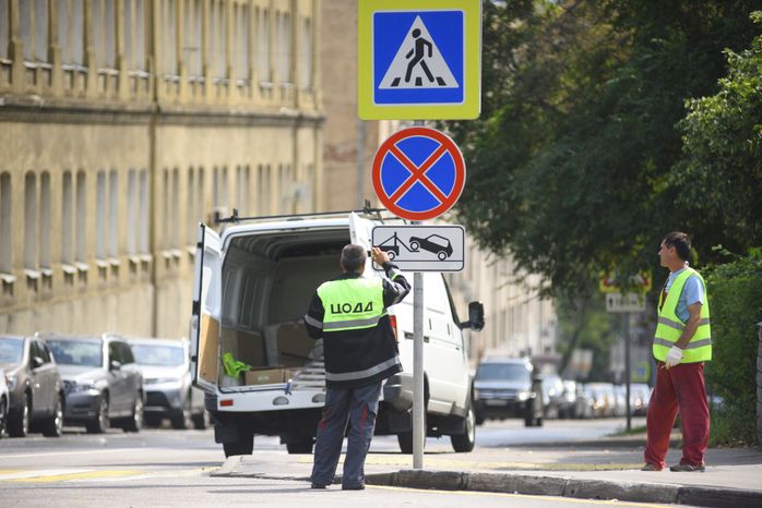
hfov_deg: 10.3
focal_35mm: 200
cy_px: 254
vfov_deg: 6.9
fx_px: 4235
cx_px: 381
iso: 1000
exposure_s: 1/8000
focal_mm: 200
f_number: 2.8
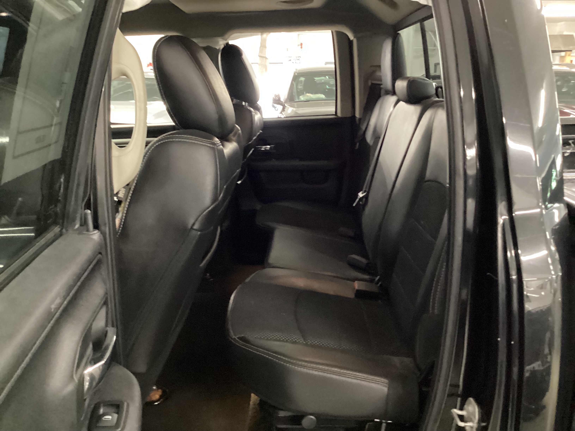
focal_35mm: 31
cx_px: 288
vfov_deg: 45.4
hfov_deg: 58.4
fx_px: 515
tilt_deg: -16.6
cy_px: 216
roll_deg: +0.5
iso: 640
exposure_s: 1/17
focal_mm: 3.3
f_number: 2.4
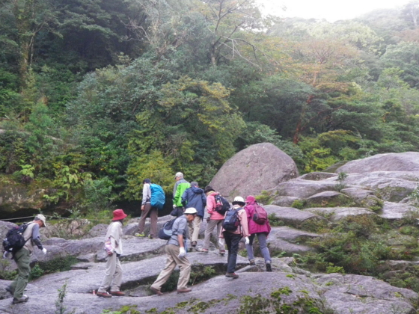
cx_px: 205
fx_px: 605
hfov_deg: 38.2
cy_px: 125
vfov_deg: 29.0
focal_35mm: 50
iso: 200
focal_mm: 6.2
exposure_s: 1/60
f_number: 3.8
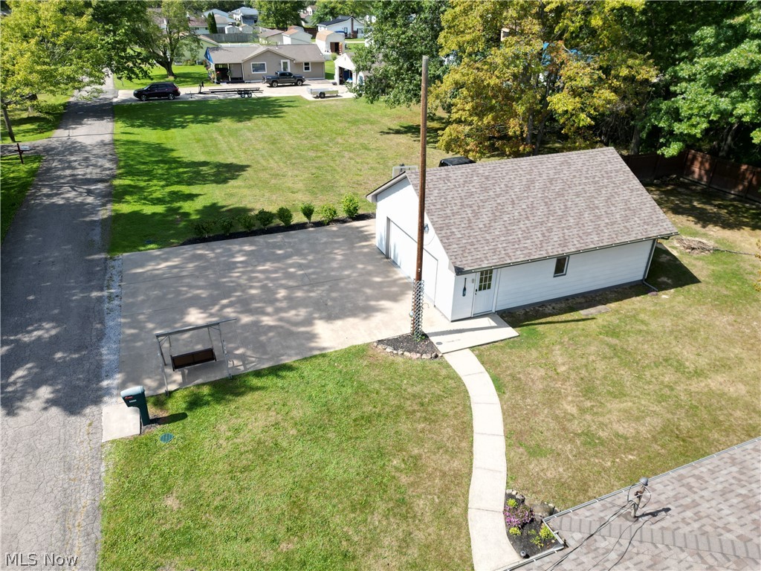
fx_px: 528
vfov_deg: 56.8
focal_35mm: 24
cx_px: 380
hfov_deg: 71.6
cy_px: 286
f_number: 1.7
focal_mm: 6.72
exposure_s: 1/2000
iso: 120
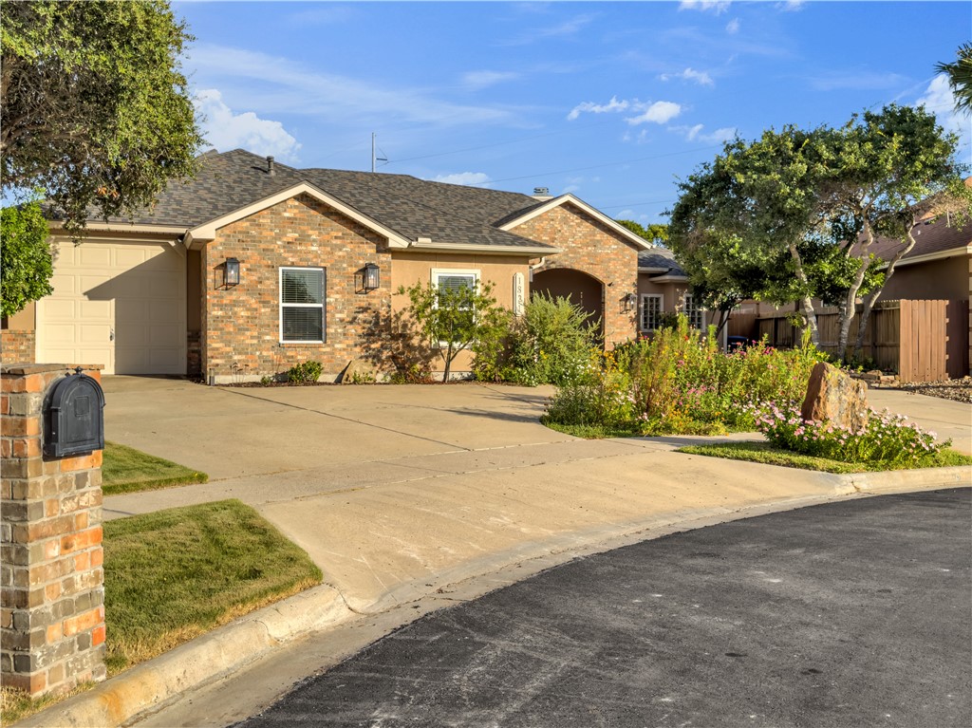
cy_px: 364
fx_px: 926
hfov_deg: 55.4
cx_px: 486
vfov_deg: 42.9
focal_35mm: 33
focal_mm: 6.76
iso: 64
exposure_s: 1/3500
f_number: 1.8
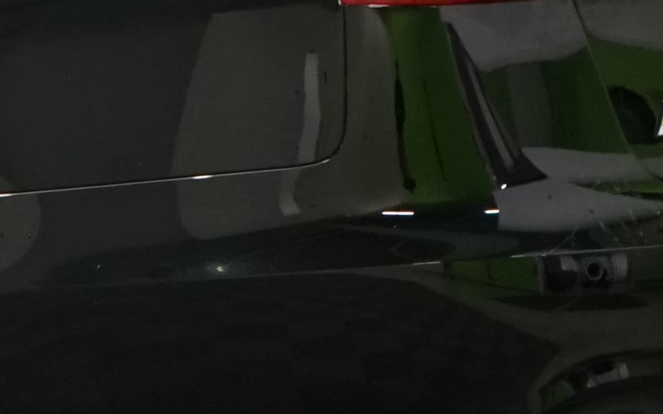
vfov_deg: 3.1
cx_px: -575
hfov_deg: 4.9
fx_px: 7641
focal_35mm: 423
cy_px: -190
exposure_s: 1/50
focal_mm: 67
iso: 800
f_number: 5.6
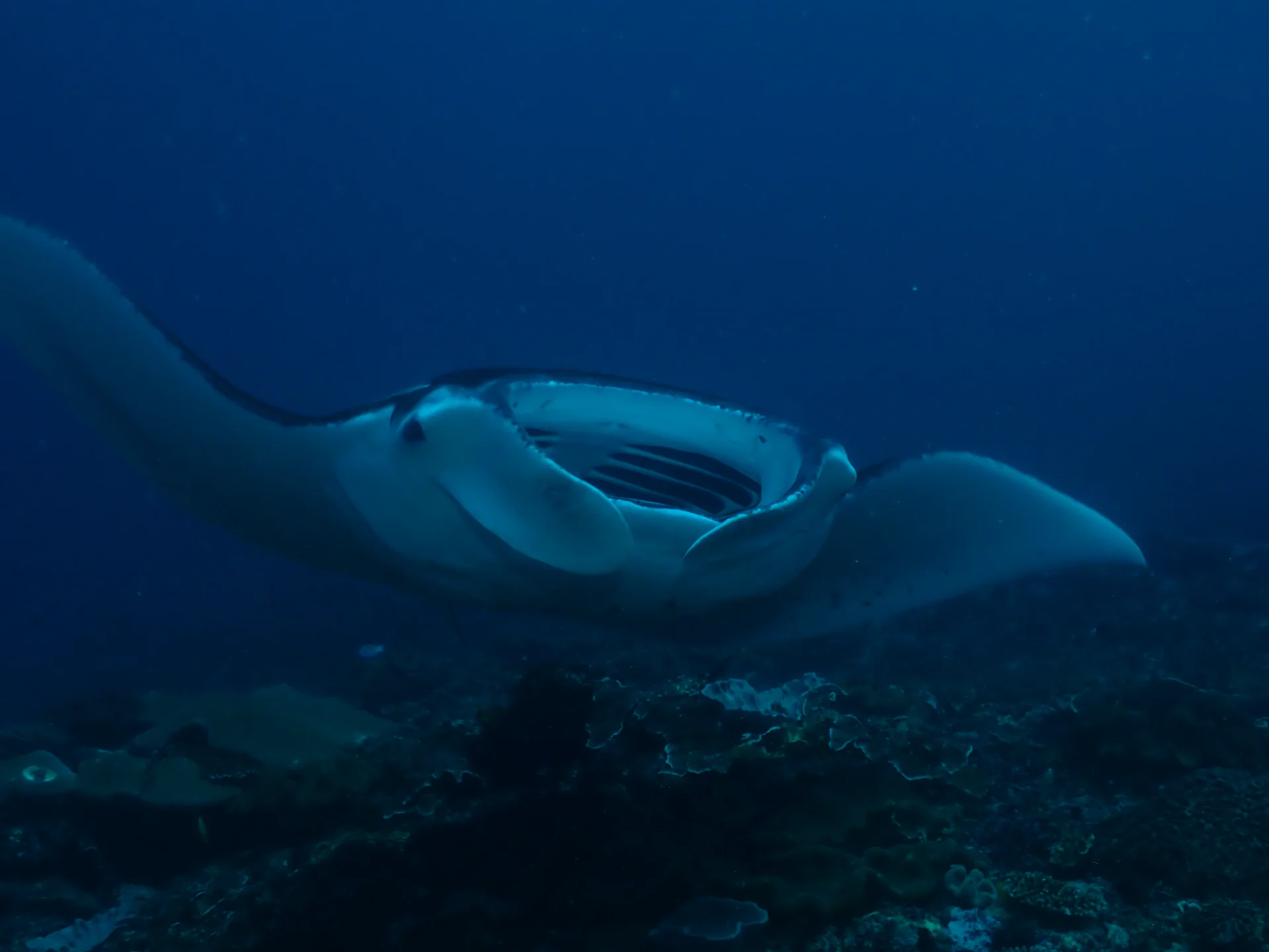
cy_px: 476
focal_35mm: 50
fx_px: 1833
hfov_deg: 38.2
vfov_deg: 29.1
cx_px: 634
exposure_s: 1/50
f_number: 13
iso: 100
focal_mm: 9.01
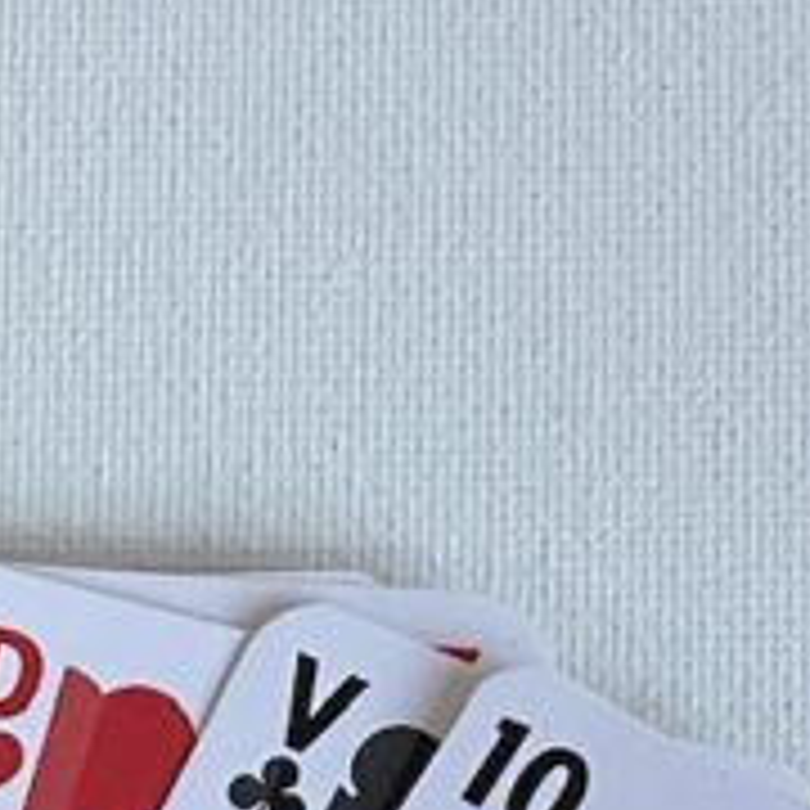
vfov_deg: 10.8
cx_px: 14
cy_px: 1706
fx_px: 3865
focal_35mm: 146
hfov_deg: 11.8
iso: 40
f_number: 1.8
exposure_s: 1/122
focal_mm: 3
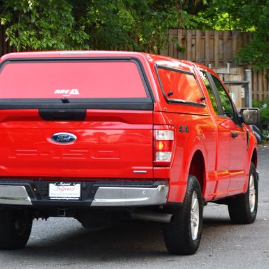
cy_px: 134
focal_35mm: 151
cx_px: 109
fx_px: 1328
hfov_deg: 11.6
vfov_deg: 11.6
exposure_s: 1/250
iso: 450
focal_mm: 78
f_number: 4.8
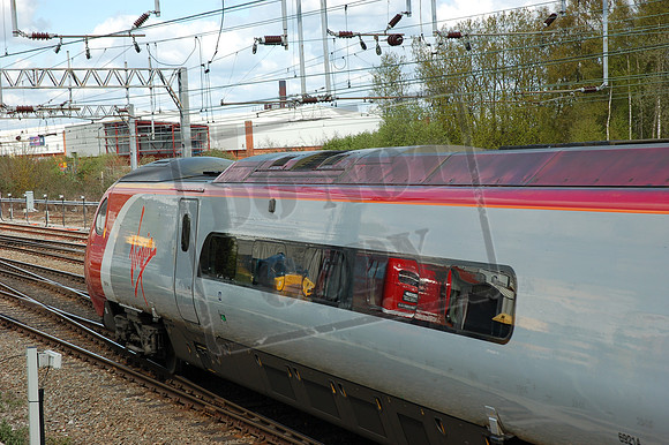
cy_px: 222
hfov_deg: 24.6
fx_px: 1532
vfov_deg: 16.5
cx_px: 334
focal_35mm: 82
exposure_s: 1/250
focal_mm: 55
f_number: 8
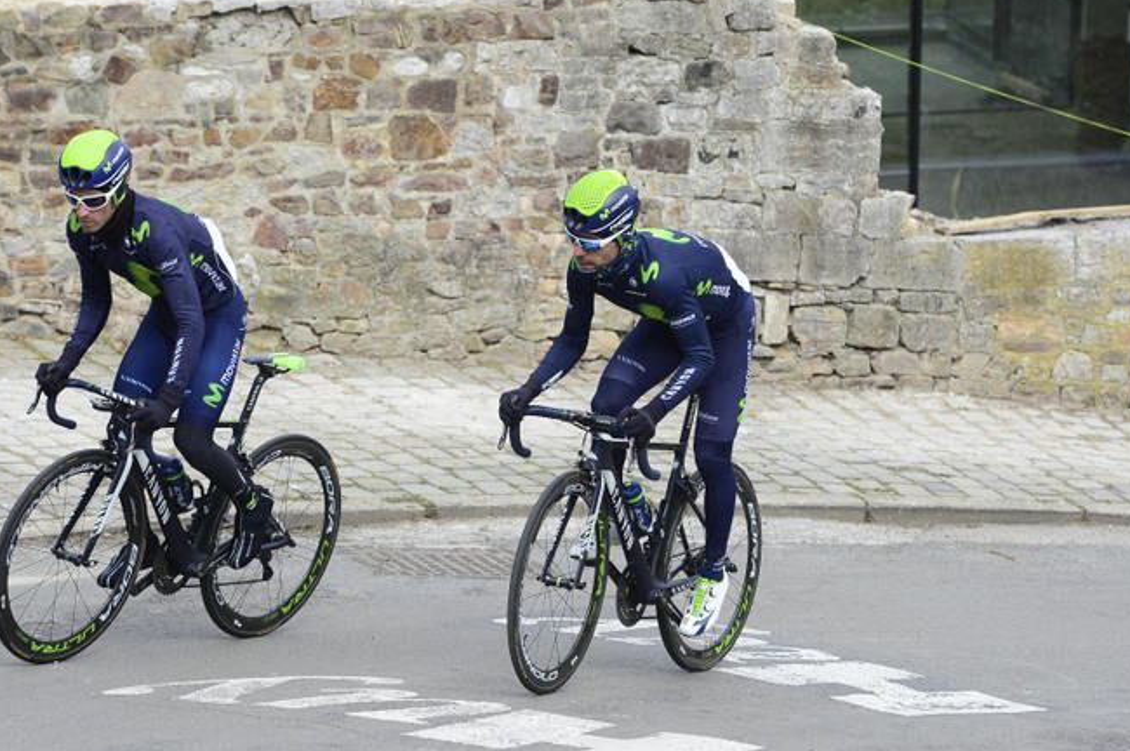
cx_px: 511
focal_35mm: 160
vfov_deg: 8.6
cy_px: 440
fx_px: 5017
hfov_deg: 12.8
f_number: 5.6
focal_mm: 130
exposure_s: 1/1000
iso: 500
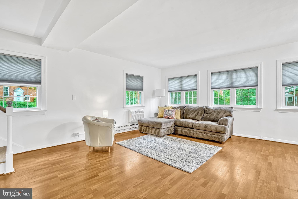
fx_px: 132
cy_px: 100
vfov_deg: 73.8
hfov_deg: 96.7
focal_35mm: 16
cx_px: 149
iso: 1250
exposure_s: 1/13
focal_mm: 16
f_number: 8
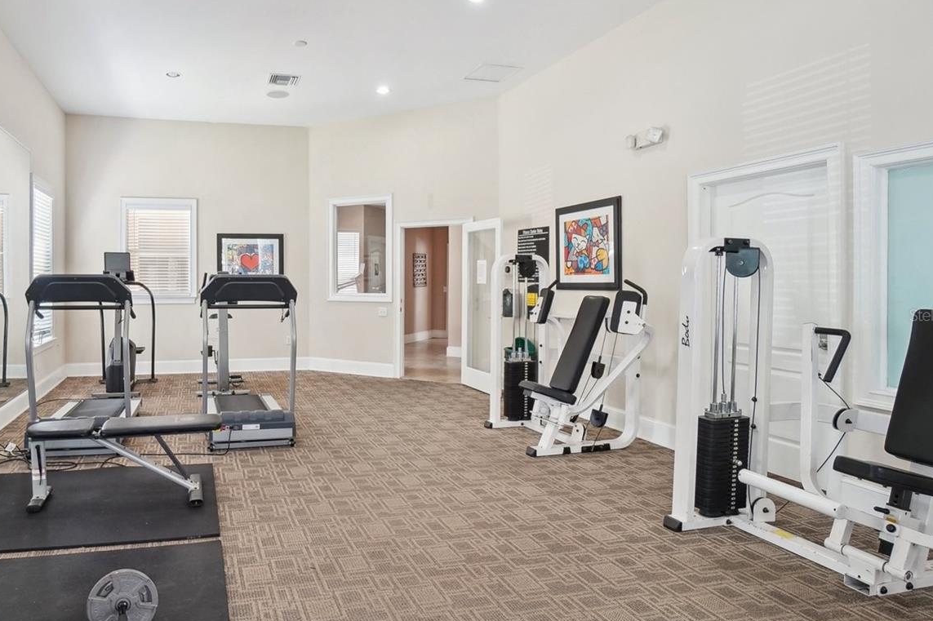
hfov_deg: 79.2
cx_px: 329
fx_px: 544
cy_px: 315
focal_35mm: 21
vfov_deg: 59.4
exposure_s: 1/60
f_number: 4
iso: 400
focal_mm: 10
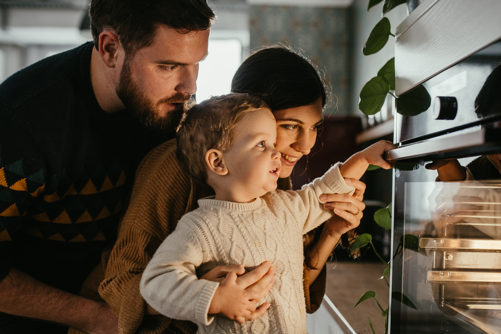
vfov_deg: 32.6
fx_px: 571
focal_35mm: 41
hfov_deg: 47.4
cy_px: 193
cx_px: 251
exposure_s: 1/320
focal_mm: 35
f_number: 2.2
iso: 320
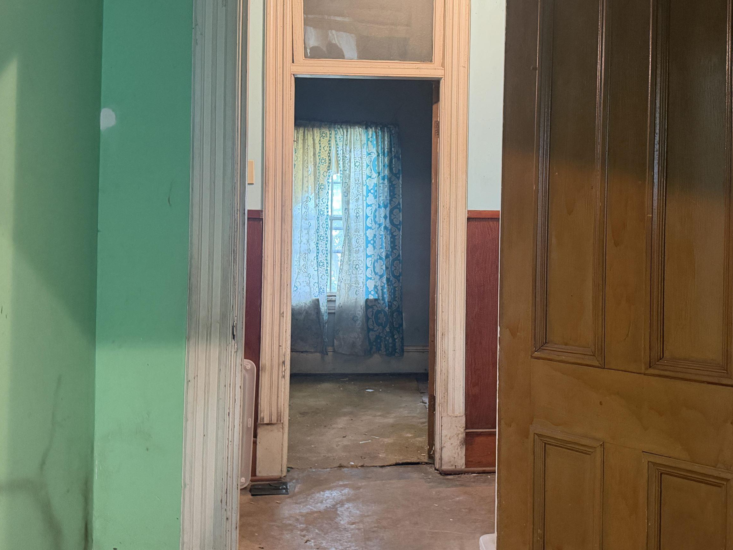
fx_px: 678
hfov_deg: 56.5
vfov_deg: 44.1
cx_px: 425
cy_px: 259
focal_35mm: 32
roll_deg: -0.5
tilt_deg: -0.3
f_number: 1.78
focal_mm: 6.76
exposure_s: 1/40
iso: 640
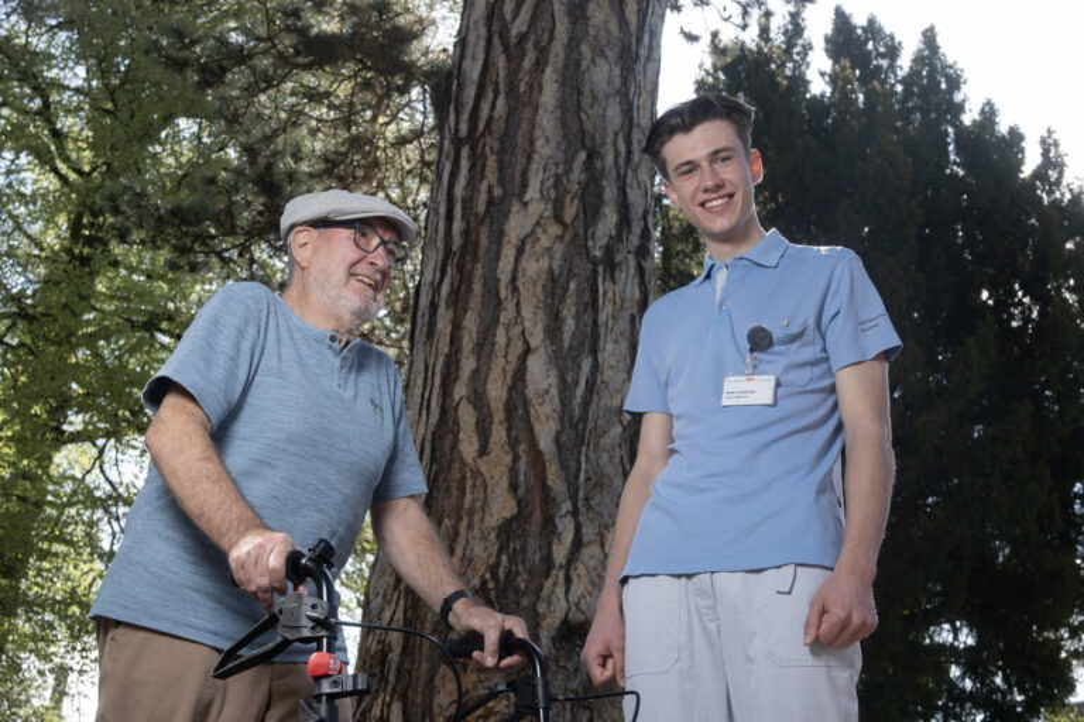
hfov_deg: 41.9
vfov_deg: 28.6
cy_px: 361
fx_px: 1415
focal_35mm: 47
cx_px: 542
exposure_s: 1/200
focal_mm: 31.5
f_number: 5.6
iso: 125
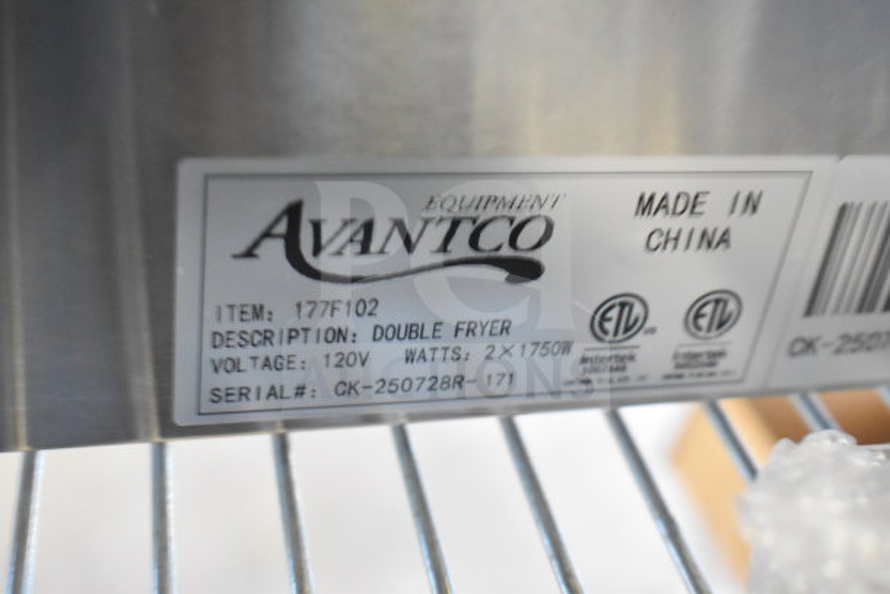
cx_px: 445
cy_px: 297
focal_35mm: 51
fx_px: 1261
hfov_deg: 38.9
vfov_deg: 26.5
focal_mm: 34
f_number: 4.5
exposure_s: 1/50
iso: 5000
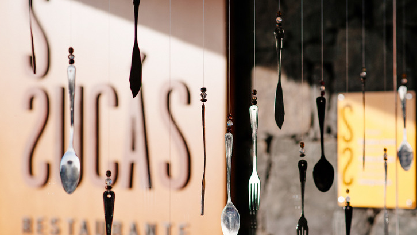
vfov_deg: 12.4
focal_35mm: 98
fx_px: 1084
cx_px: 226
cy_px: 114
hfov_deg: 21.8
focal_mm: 85
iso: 200
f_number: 4
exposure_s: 1/3200
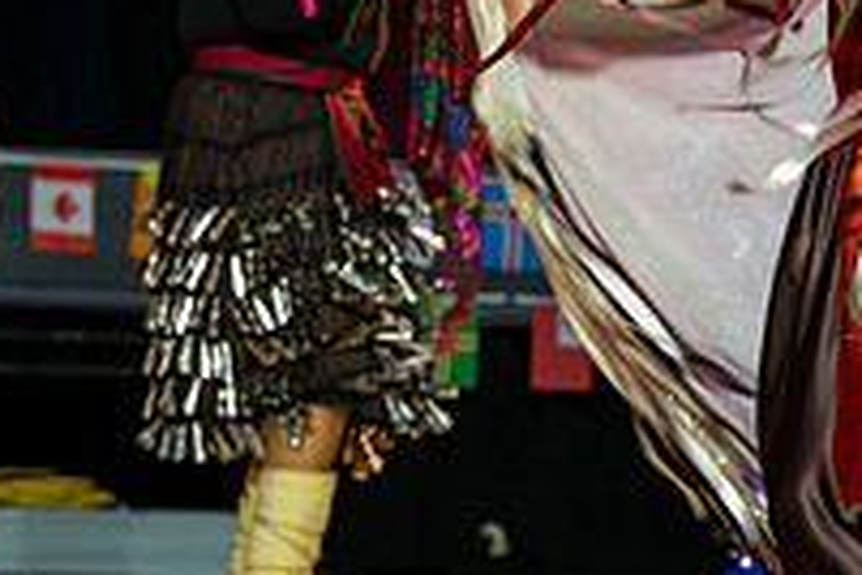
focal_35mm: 541
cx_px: 1101
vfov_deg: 2.5
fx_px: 12953
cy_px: 60
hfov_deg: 3.8
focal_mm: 140
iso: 2000
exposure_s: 1/100
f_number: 5.6
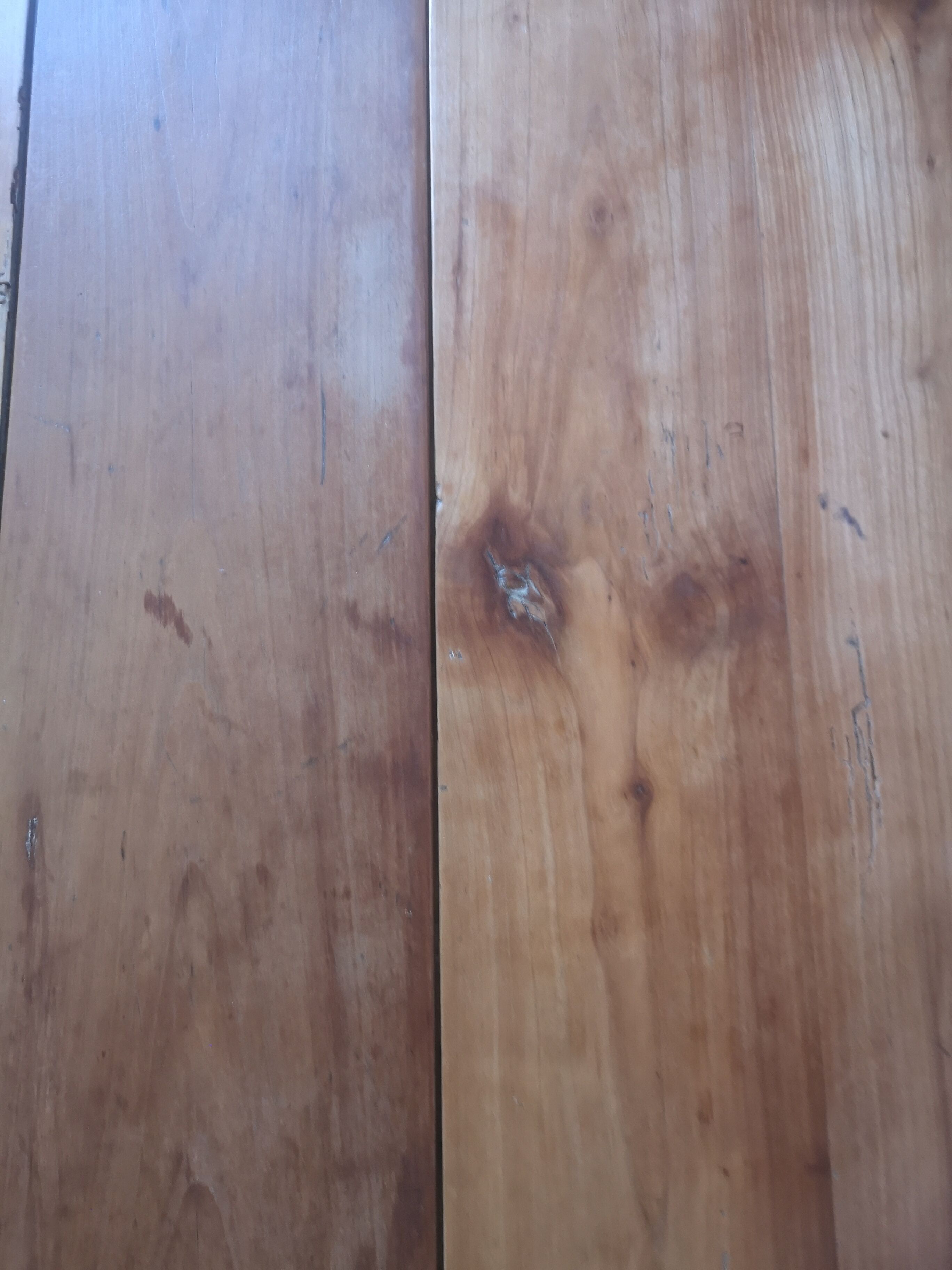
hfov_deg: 51.4
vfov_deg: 65.3
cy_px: 635
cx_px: 476
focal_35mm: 27
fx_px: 990
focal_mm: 5.58
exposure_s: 1/25
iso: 400
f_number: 1.8
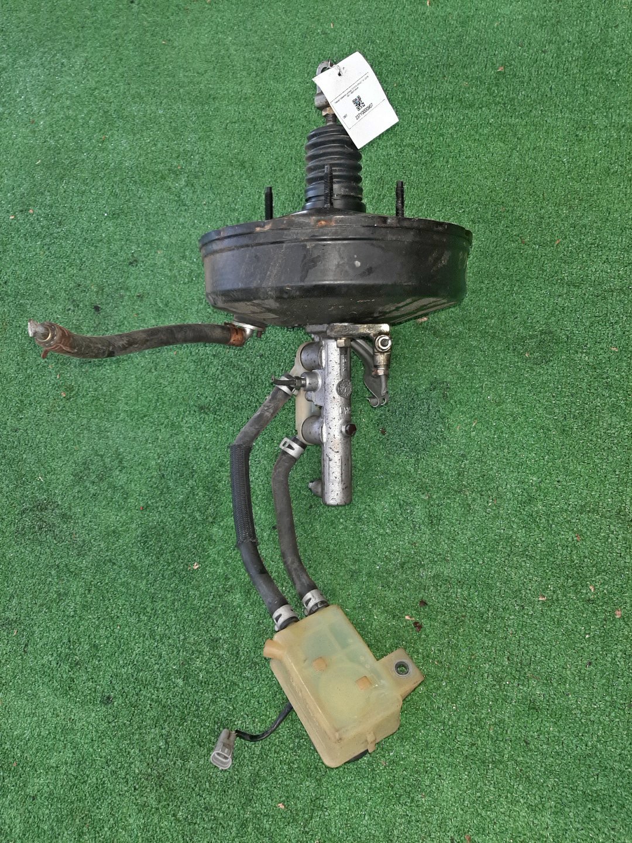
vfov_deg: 67.3
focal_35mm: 26
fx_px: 633
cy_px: 422
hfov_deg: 53.1
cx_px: 316
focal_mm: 3.93
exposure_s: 1/50
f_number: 1.7
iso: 162
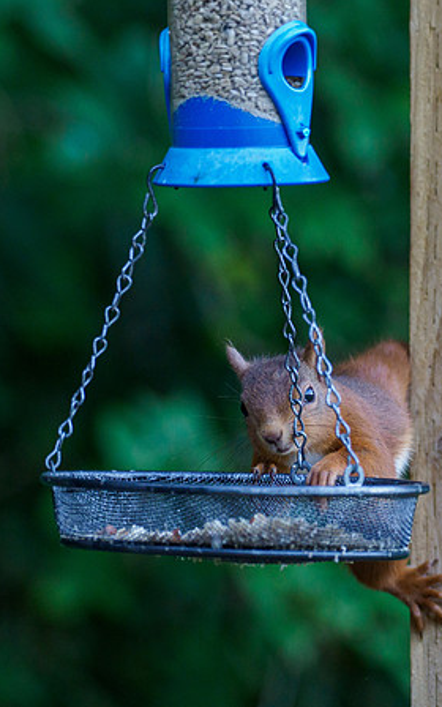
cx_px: 408
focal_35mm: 949
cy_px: 351
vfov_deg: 2.2
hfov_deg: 1.4
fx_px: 18291
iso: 1000
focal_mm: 300
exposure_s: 1/250
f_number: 4.5
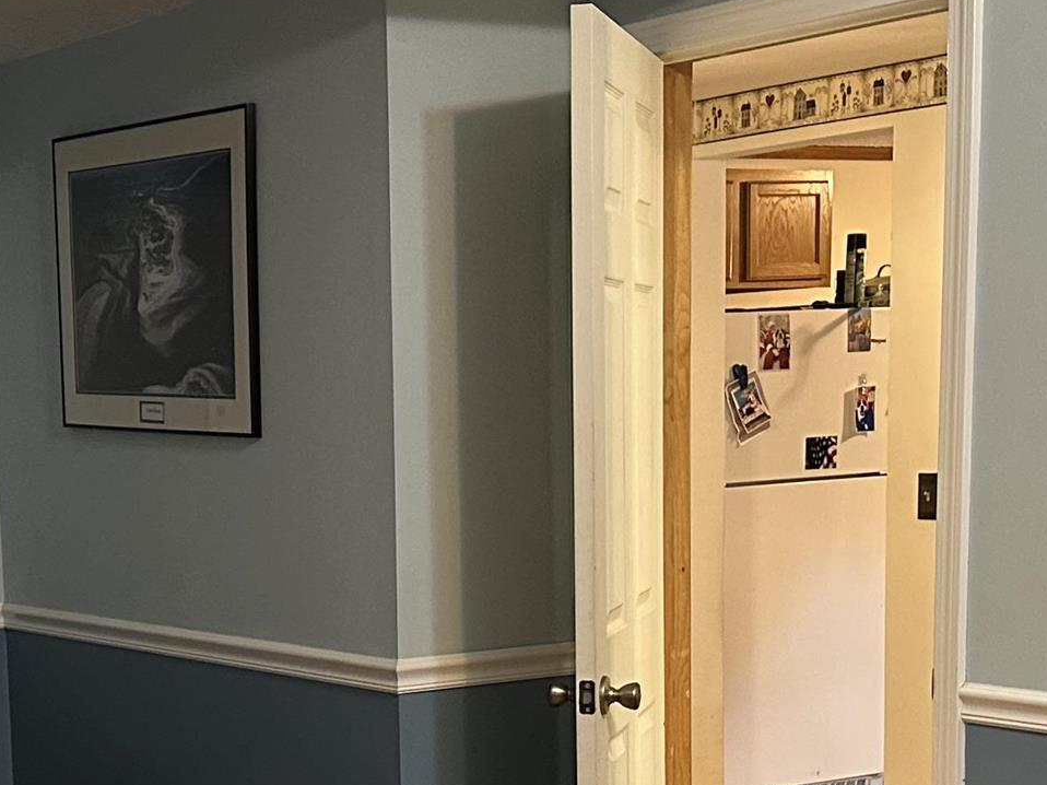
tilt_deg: -8.3
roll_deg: +1.7
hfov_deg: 25.1
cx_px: 272
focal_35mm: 77
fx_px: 2328
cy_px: 740
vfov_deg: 18.7
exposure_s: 1/60
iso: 400
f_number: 1.78
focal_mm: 6.86
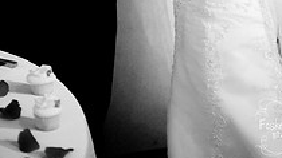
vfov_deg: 10.2
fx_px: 837
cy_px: -121
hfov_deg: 19.1
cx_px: 166
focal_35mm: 112
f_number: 1.4
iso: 4000
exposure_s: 1/60
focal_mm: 50
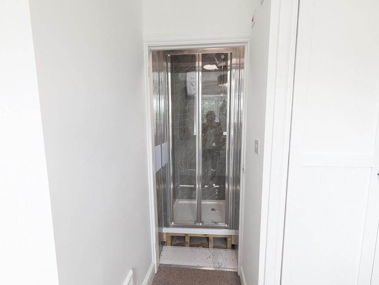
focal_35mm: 15
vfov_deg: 81.9
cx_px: 190
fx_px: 164
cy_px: 147
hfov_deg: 98.1
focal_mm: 1.95
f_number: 2.2
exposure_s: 1/100
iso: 164
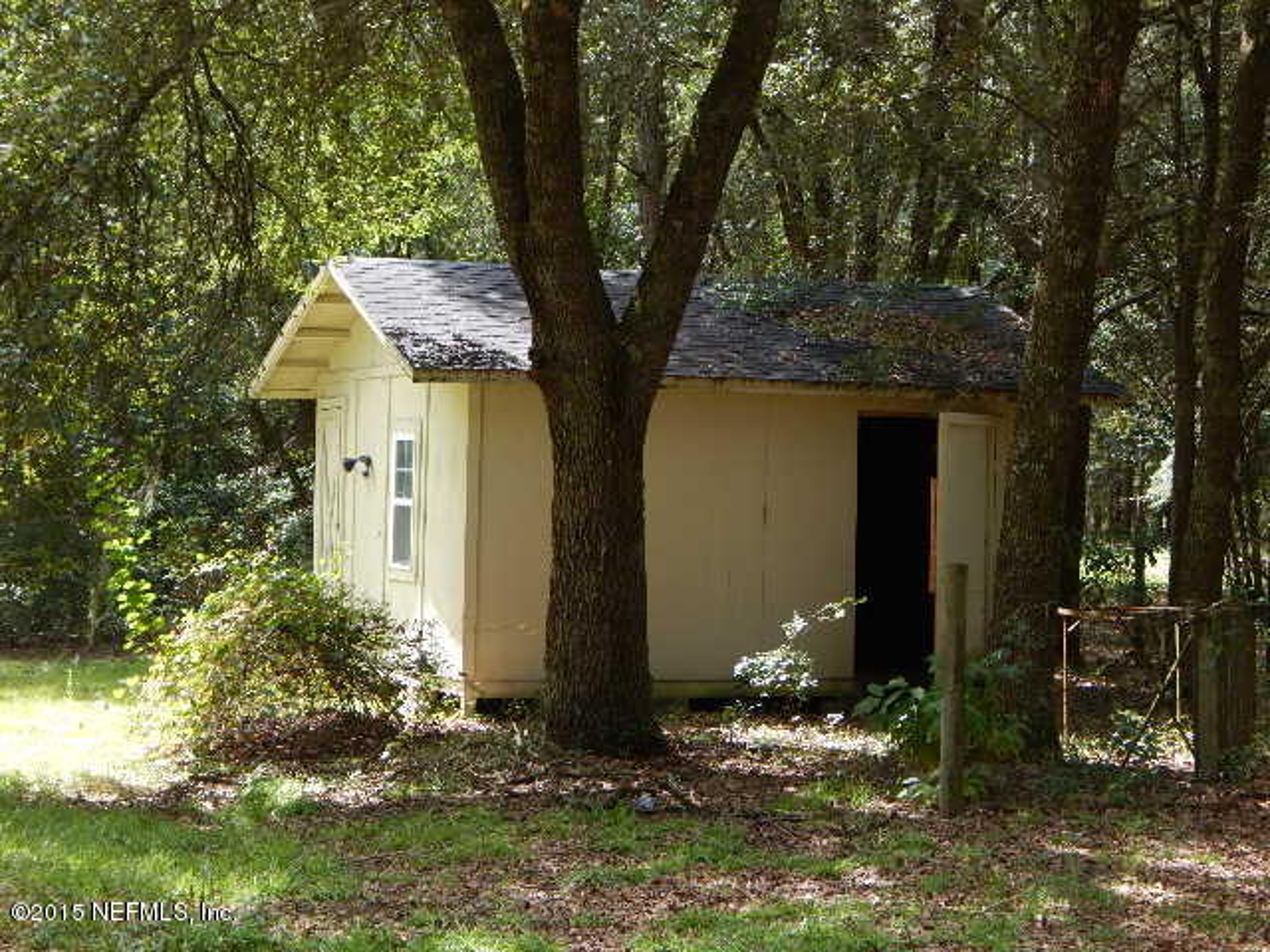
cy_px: 476
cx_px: 635
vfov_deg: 19.6
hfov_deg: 26.0
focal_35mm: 75
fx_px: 2752
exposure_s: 1/125
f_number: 4.2
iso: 125
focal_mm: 13.5
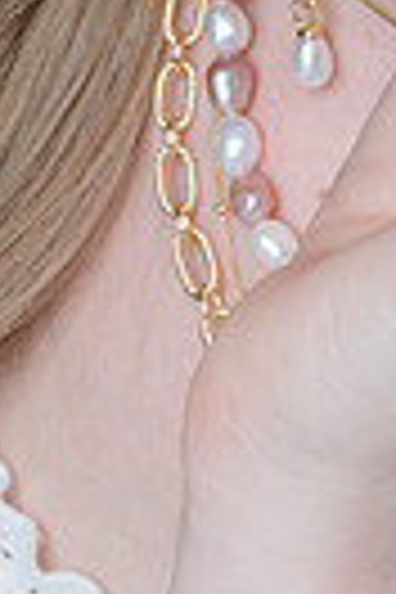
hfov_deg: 3.8
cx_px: 603
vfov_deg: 5.7
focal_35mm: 357
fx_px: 5890
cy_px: -405
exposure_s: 1/160
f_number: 32
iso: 320
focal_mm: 105
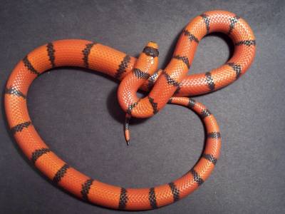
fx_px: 346
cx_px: 142
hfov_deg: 44.8
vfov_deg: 34.3
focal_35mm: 42
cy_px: 107
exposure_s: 1/15
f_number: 3
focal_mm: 7
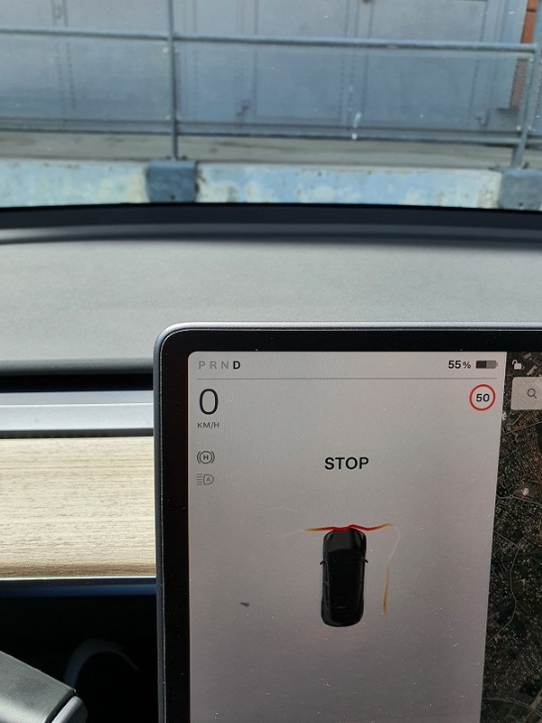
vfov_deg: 67.3
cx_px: 271
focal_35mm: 26
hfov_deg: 53.1
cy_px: 362
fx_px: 543
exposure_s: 1/682
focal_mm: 4.3
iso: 50
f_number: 2.4
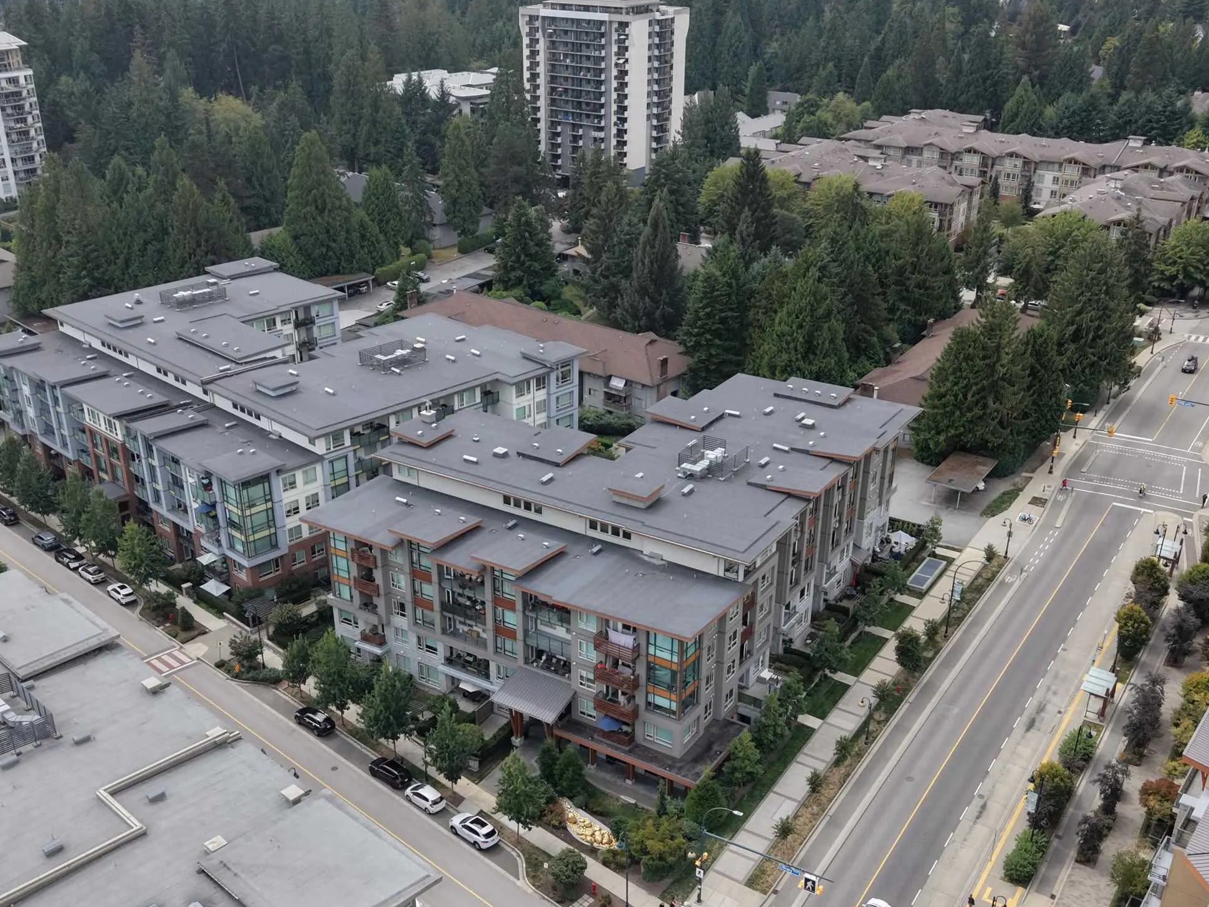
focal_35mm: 38
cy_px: 542
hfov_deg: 49.0
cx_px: 579
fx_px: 1327
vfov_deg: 37.6
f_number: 1.8
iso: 400
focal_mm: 8.67
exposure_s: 1/160
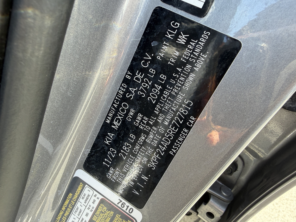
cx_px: 148
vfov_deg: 56.8
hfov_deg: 71.6
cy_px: 111
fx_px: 205
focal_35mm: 24
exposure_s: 1/121
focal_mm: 2.22
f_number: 2.2
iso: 100
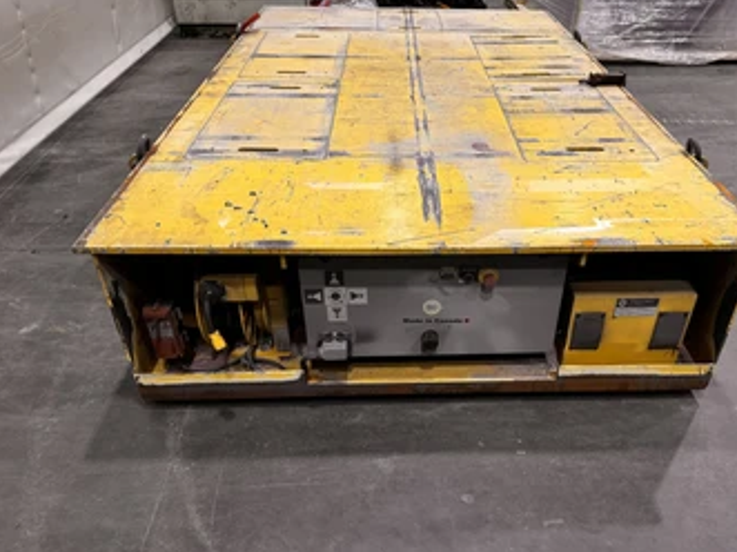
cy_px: 312
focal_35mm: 29
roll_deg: -1.3
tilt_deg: -36.8
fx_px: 617
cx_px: 423
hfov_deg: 61.4
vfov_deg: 48.1
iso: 250
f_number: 1.78
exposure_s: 1/60
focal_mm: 6.76
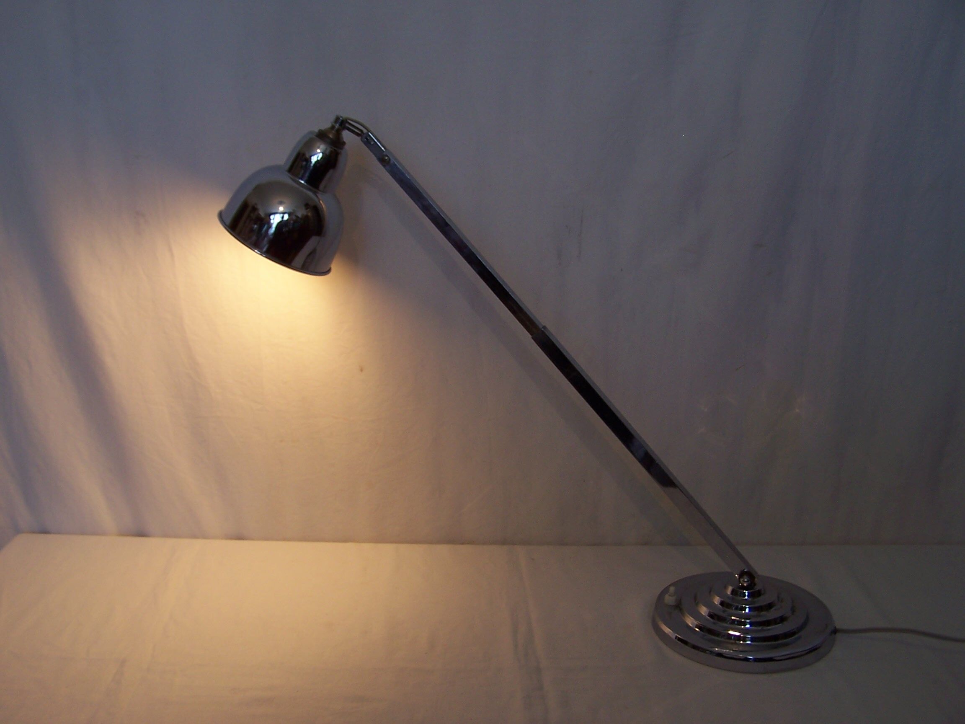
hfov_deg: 49.0
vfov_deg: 37.7
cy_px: 362
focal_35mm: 38
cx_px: 482
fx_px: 1059
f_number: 2.8
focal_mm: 6.3
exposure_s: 1/30
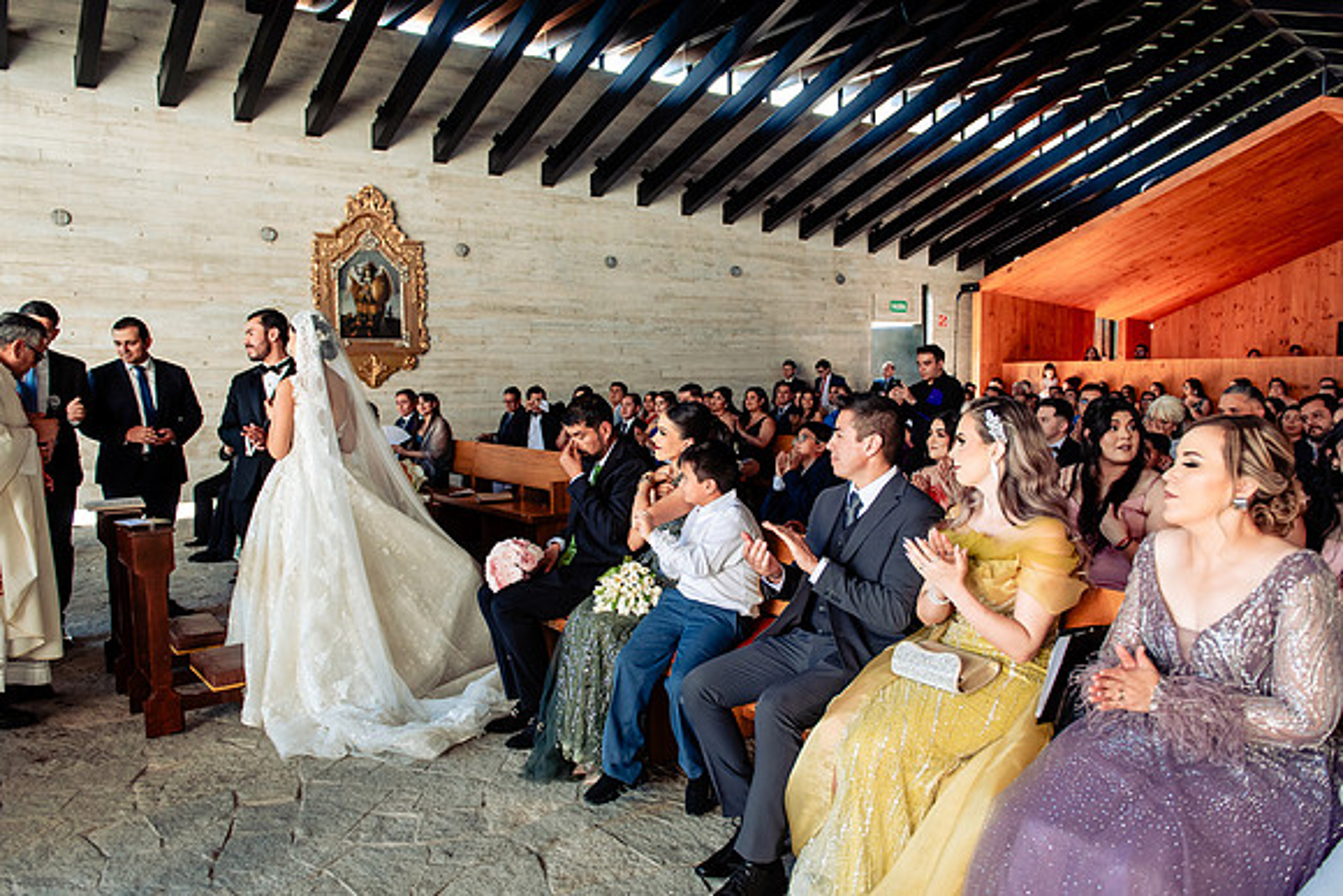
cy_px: 448
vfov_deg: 50.3
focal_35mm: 26
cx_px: 672
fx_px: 955
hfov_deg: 70.2
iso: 500
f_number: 3.2
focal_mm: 24
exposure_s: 1/400
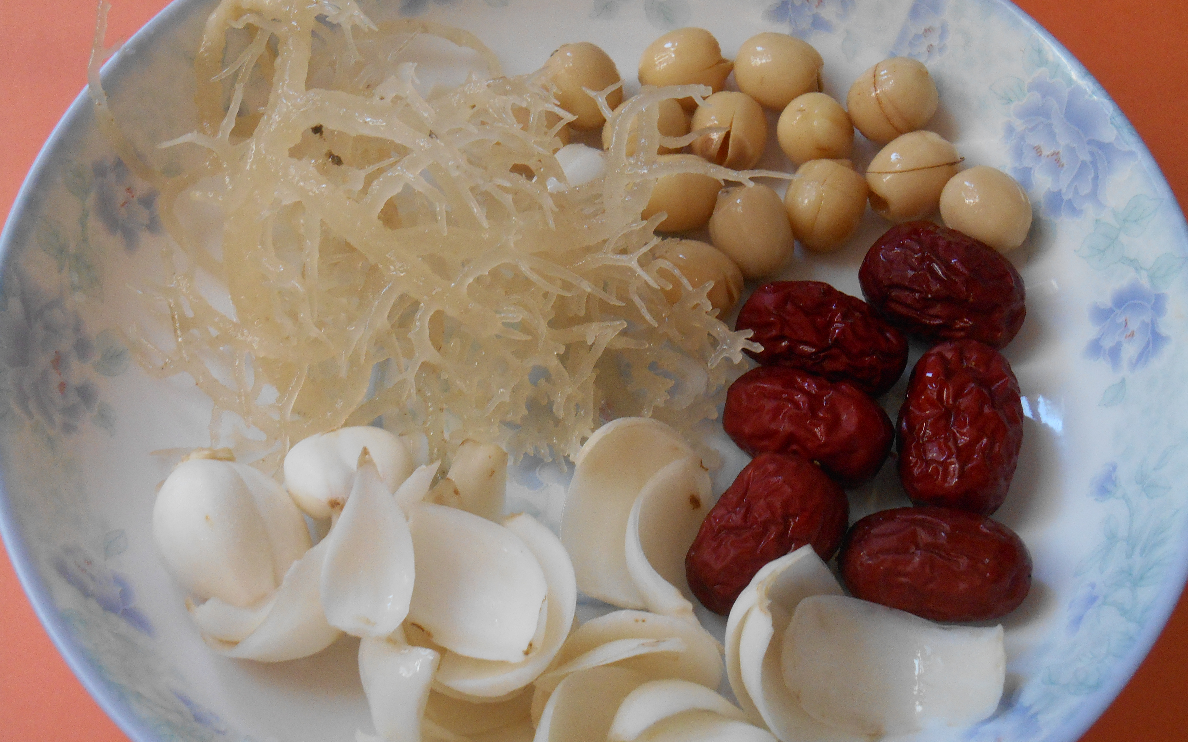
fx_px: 1586
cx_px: 593
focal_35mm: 49
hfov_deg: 41.1
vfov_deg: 26.3
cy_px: 390
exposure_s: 1/30
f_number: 4
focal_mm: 8.3
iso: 280
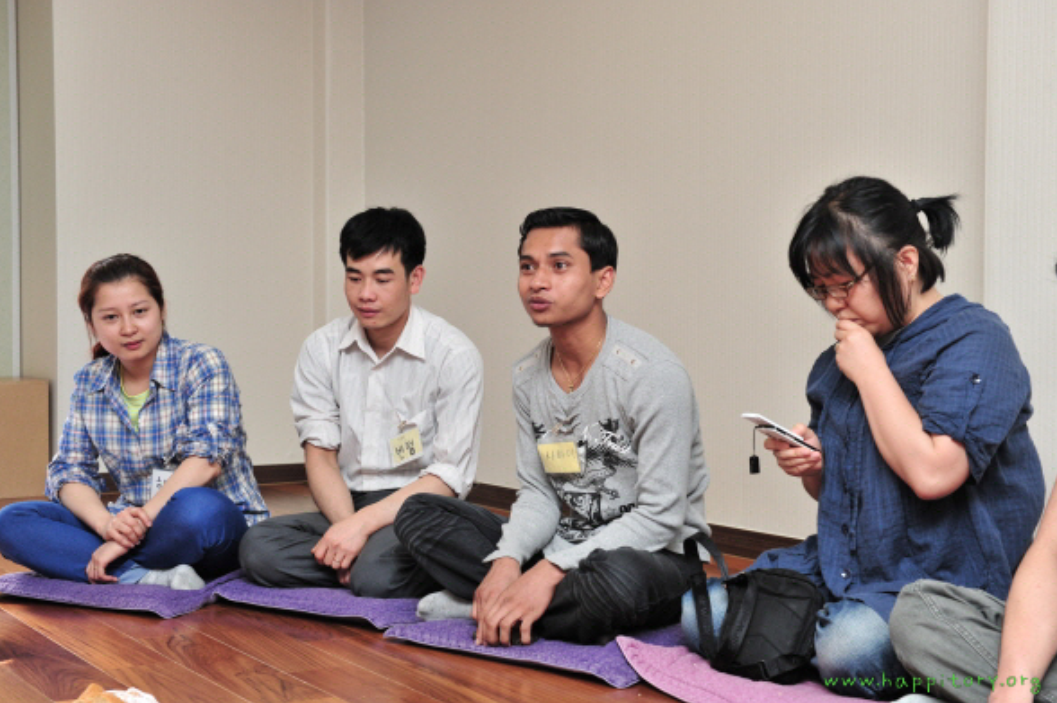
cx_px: 527
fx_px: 1496
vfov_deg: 26.4
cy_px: 352
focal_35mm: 51
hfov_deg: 38.9
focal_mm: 50
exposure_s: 1/160
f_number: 5.6
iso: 1600
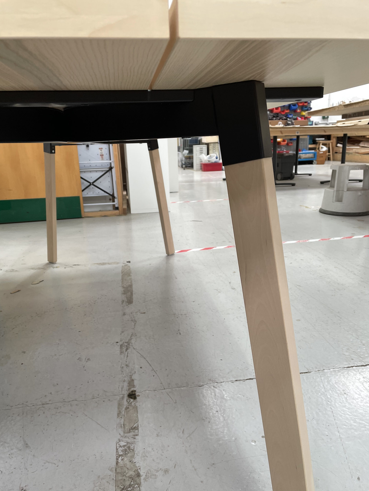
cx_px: 184
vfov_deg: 67.3
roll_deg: +4.8
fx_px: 370
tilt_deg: -14.0
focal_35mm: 26
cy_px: 246
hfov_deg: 53.1
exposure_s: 1/100
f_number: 1.6
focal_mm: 4.2
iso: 100
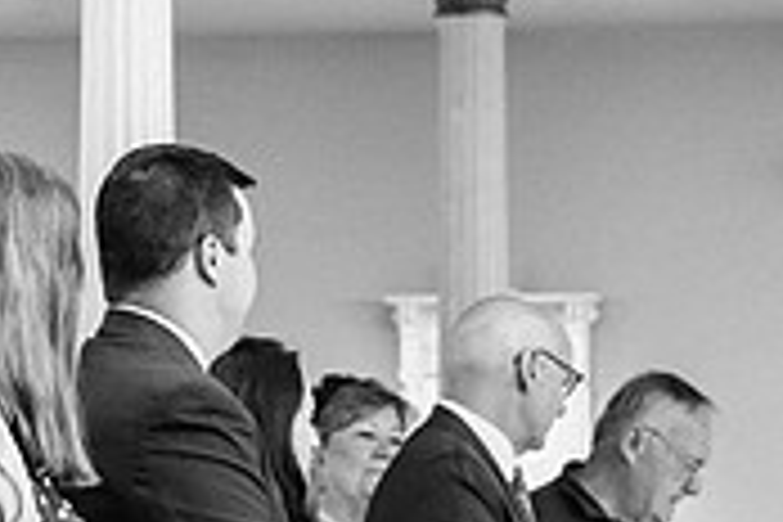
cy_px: 619
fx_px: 5285
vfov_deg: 5.6
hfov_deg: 8.3
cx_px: 1120
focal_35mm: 243
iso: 2000
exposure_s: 1/50
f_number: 2.8
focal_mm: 70
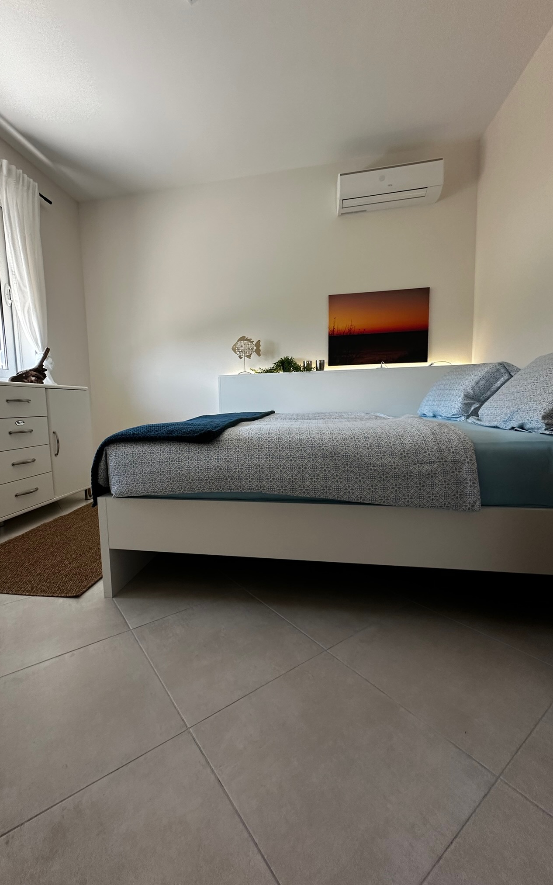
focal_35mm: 15
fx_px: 362
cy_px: 440
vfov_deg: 101.5
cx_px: 245
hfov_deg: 74.5
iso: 200
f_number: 2.2
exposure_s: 1/99
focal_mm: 2.22
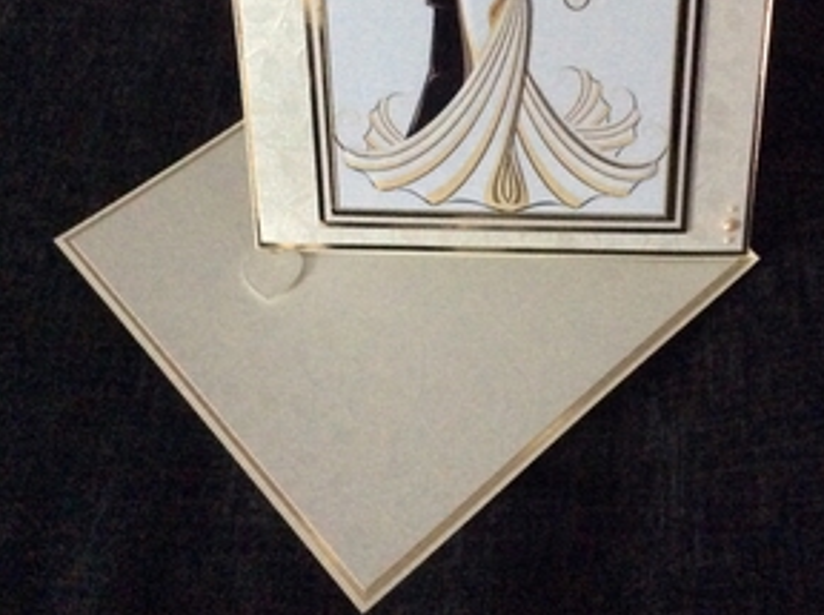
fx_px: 1188
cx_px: 492
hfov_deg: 38.1
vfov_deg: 28.5
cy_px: 146
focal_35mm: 50
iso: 640
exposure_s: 1/17
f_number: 2.4
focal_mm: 3.3
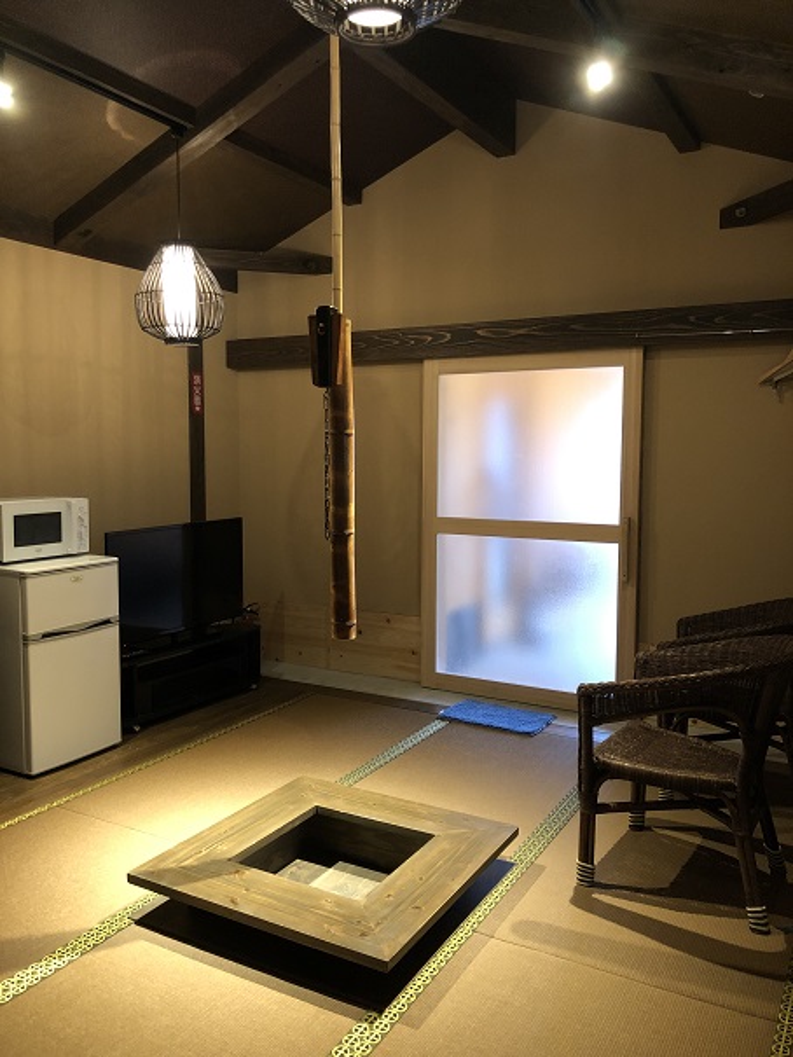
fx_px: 855
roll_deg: -0.3
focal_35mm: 28
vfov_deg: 63.4
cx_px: 396
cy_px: 528
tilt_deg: -5.8
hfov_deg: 49.8
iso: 80
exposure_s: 1/6
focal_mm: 4
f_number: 1.8
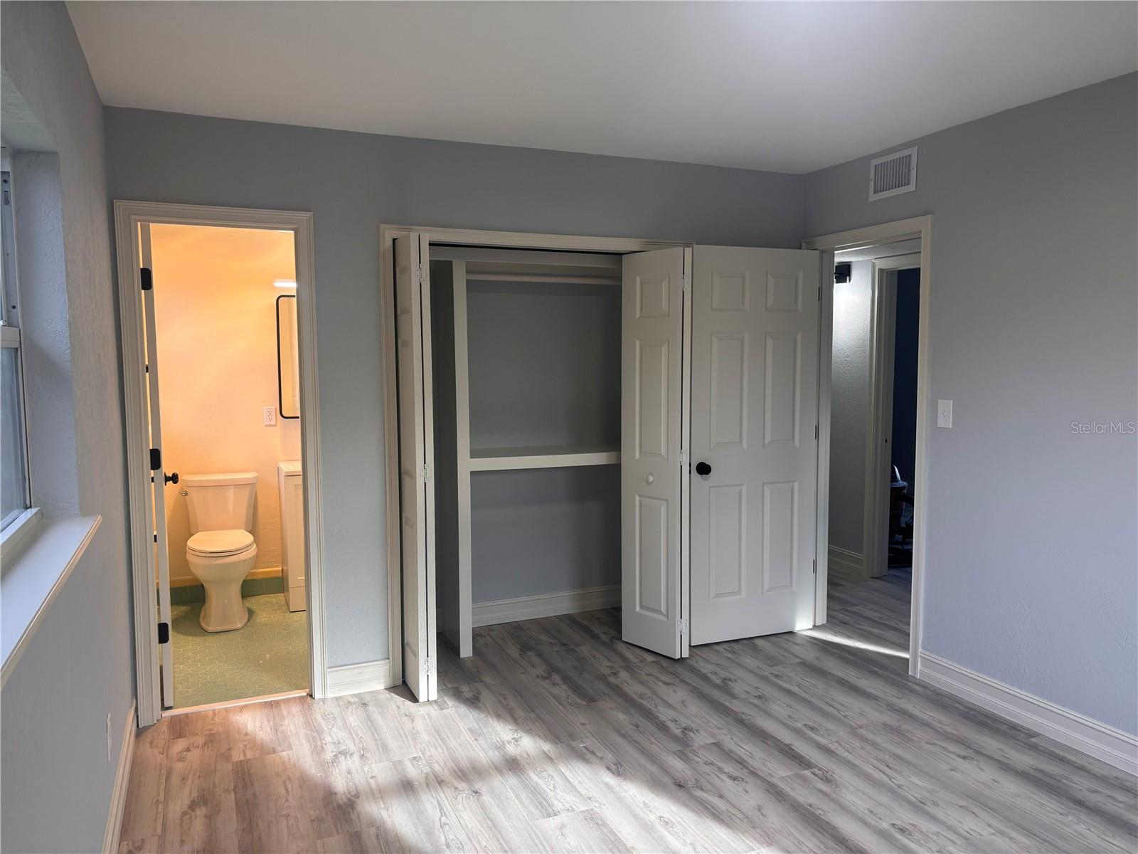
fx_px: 855
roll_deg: -0.3
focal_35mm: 26
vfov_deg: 53.1
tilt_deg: -5.0
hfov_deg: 67.3
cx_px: 569
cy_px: 427
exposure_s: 1/120
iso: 64
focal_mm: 5.96
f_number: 1.6
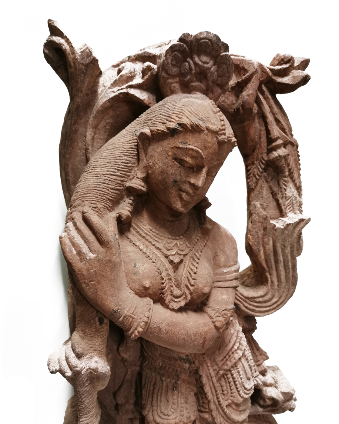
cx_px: 167
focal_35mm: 29
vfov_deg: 60.4
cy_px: 227
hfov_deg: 50.0
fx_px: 364
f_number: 1.8
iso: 320
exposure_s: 1/33.3
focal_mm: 5.58
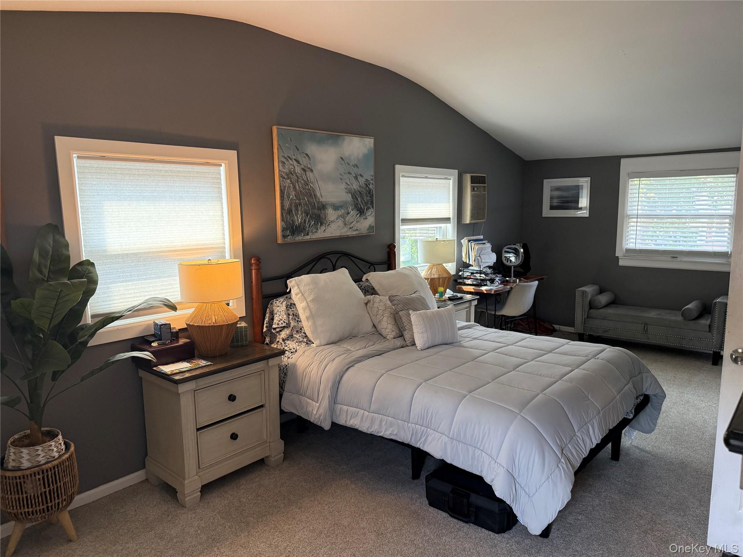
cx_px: 372
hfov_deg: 71.6
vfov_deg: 56.8
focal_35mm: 24
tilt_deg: -7.7
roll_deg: +0.2
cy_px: 278
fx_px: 515
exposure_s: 1/125
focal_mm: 6.76
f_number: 1.78
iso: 200
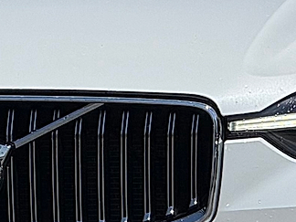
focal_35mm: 593
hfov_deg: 3.3
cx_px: 183
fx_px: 5071
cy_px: 91
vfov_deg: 2.5
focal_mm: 15.66
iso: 32
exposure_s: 1/3344
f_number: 2.8
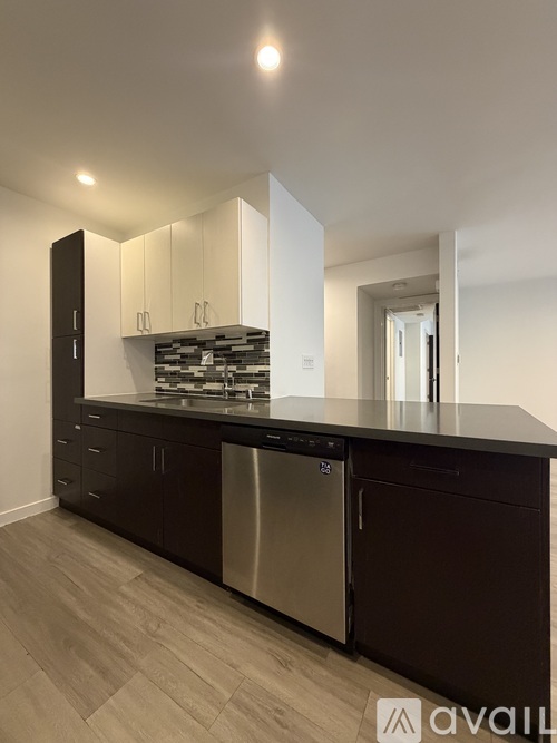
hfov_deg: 85.7
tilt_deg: -0.4
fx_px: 300
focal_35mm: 14
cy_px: 372
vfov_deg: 102.1
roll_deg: +0.6
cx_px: 278
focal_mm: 2.22
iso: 500
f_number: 2.2
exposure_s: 1/60
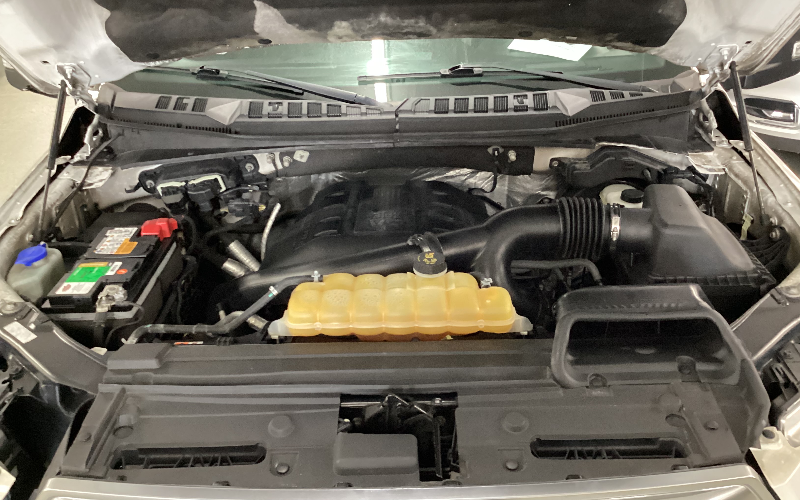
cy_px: 241
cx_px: 401
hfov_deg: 58.1
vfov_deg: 38.3
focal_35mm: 33
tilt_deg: -28.4
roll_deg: +1.1
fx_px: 719
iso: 640
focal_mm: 3.3
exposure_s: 1/30
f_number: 2.4
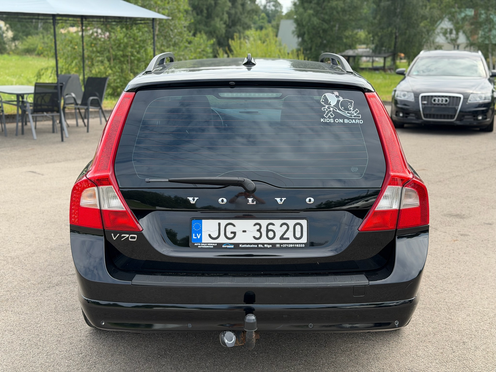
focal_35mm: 48
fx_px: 688
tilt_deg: -12.0
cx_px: 248
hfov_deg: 39.7
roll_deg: -1.0
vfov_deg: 30.3
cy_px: 186
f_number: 1.78
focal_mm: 6.76
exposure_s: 1/1608
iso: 80
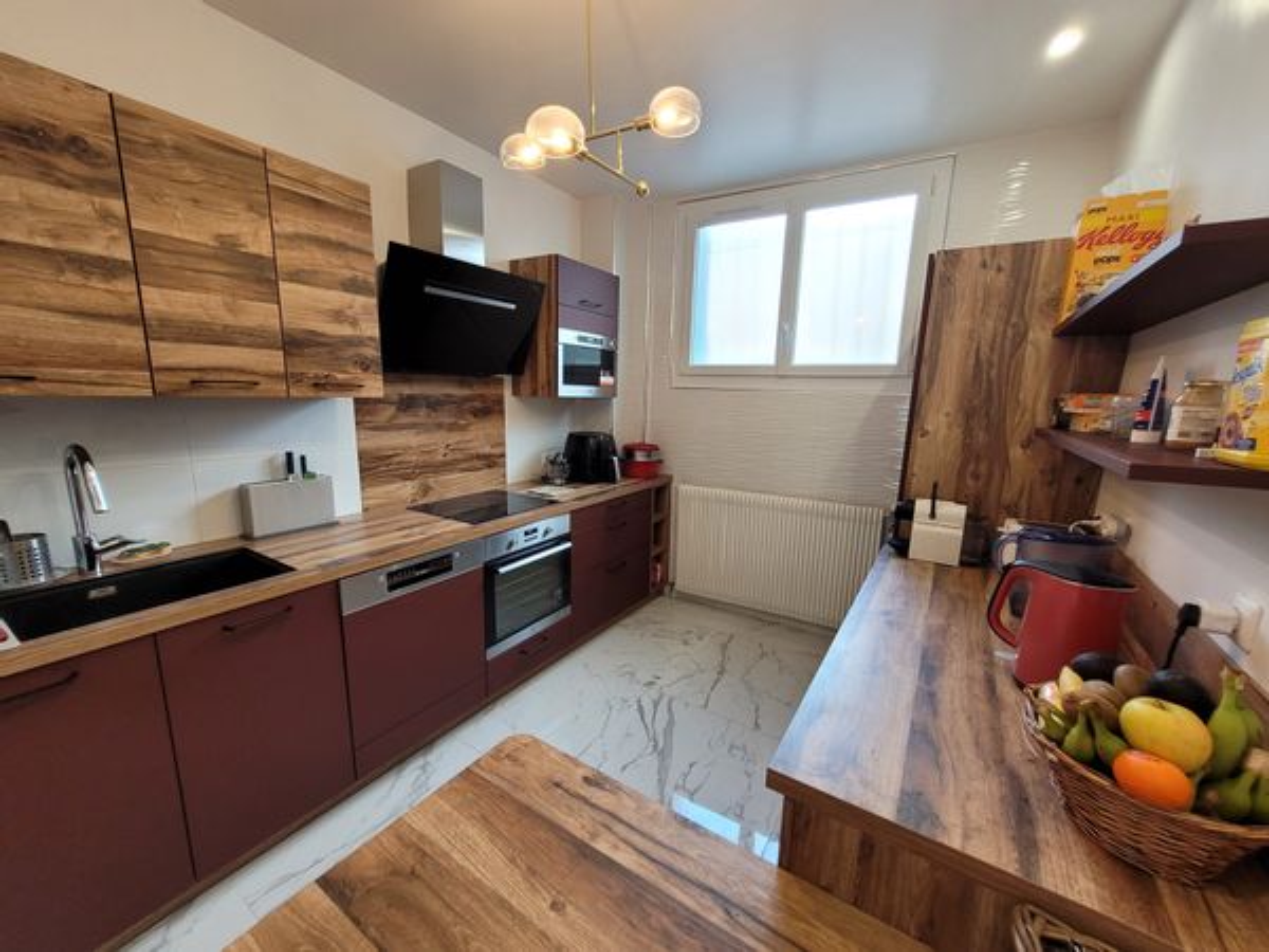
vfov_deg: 89.9
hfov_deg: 106.2
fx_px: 477
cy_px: 476
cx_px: 634
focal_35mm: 13
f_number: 2.2
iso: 125
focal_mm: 1.74
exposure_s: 1/50
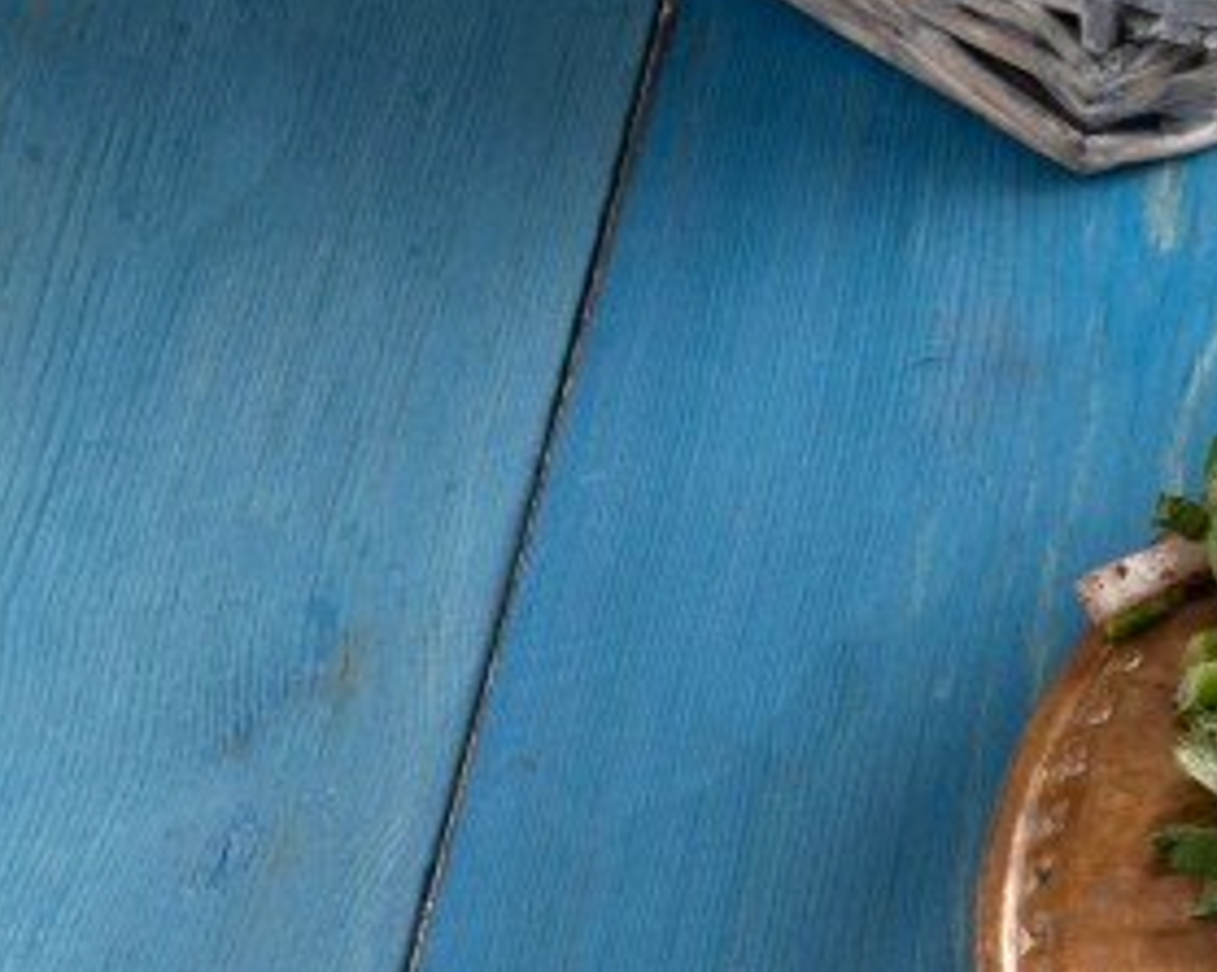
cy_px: 621
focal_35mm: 228
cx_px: 2504
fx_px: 8209
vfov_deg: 6.8
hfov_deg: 8.1
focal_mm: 53
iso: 200
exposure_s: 1/100
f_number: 13
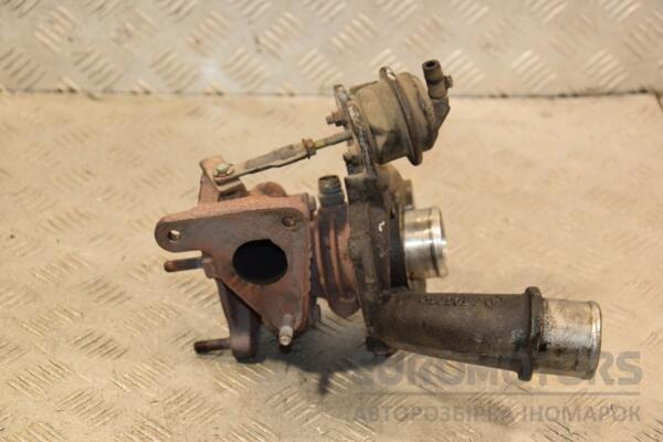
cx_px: 332
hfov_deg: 26.0
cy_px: 221
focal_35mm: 78
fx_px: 1436
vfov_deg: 17.5
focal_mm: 52
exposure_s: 1/125
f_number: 5
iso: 800
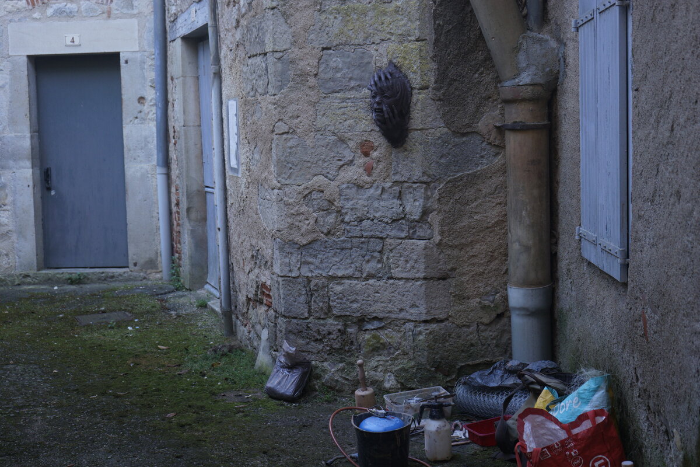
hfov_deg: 36.2
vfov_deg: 24.6
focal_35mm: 55
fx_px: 1069
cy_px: 234
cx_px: 350
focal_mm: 55
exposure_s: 1/125
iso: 800
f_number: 5
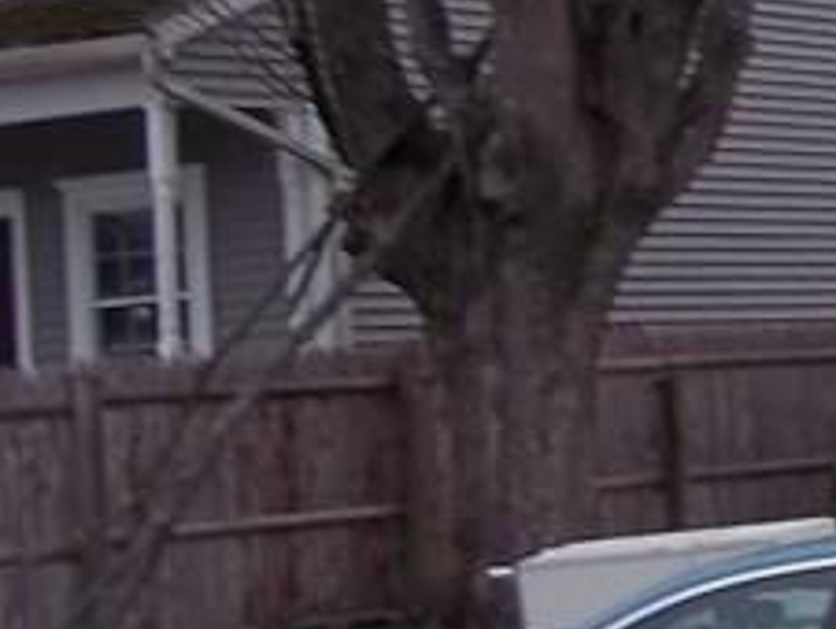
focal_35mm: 163
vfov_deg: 9.1
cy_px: -15
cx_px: 1768
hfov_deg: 10.9
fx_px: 3941
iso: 80
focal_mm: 6.5
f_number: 8
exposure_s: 1/125
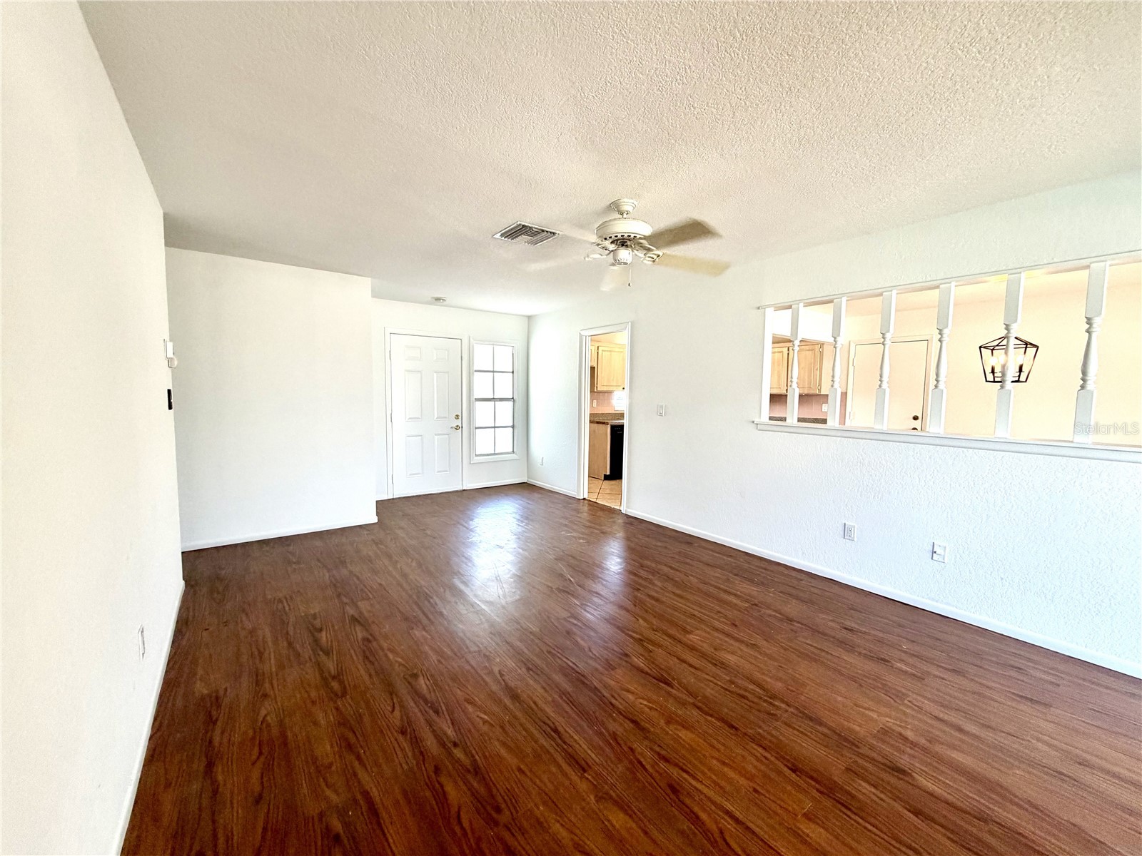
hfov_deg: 102.1
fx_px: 462
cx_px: 571
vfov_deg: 85.7
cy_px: 428
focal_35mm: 14
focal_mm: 2.22
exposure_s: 1/60
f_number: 2.2
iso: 200
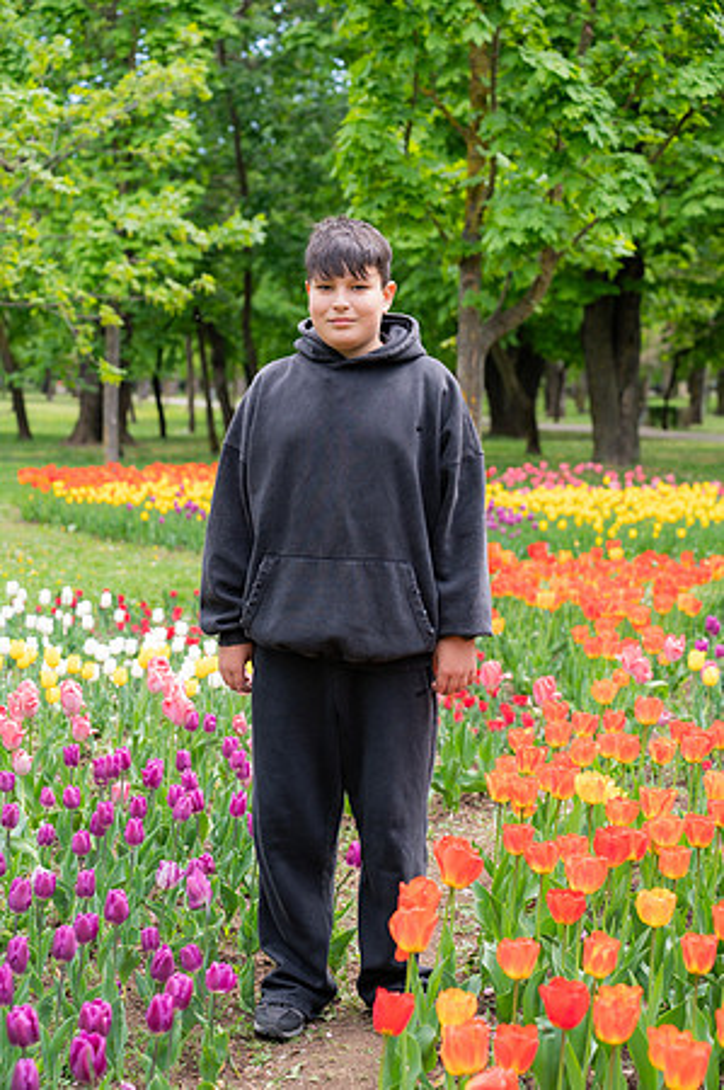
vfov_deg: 34.5
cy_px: 545
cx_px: 362
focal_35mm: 58
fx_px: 1754
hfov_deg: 23.3
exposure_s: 1/500
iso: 400
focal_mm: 58
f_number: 3.5
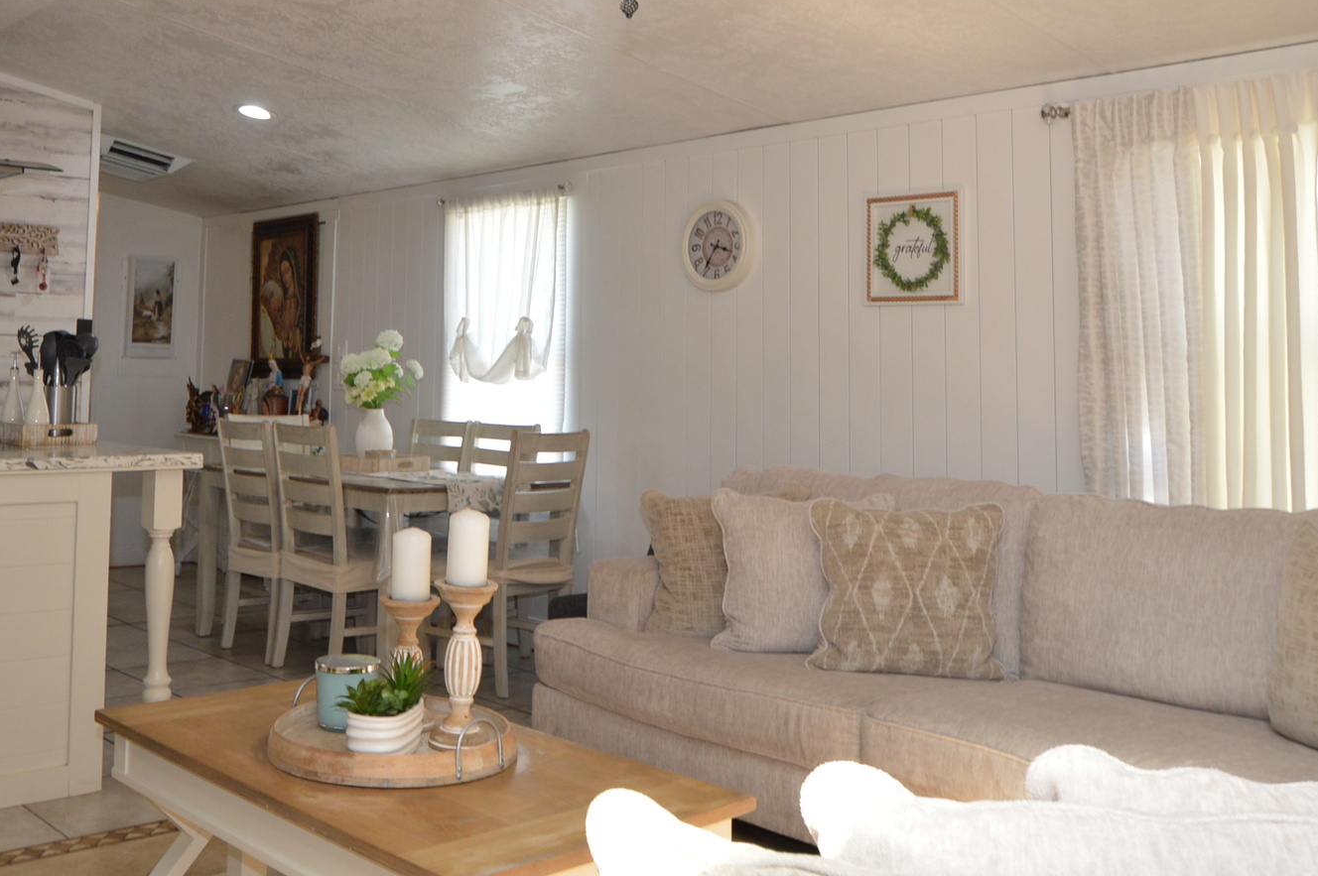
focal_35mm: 37
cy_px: 234
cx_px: 491
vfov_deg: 35.2
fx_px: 1353
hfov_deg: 51.4
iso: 400
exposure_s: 1/100
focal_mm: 16
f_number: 4.5
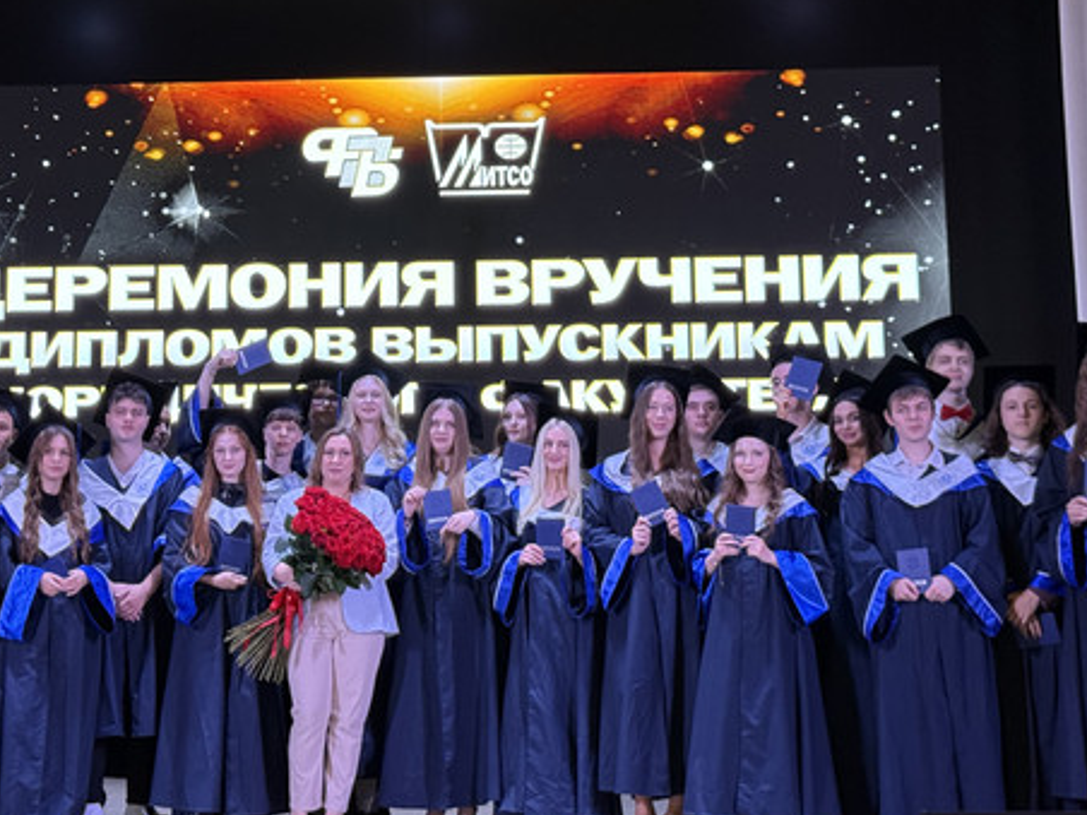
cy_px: 255
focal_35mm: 68
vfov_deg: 21.5
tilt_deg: +10.4
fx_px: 2135
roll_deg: +0.1
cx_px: 385
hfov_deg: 28.4
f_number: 1.78
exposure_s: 1/54
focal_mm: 6.76
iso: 250
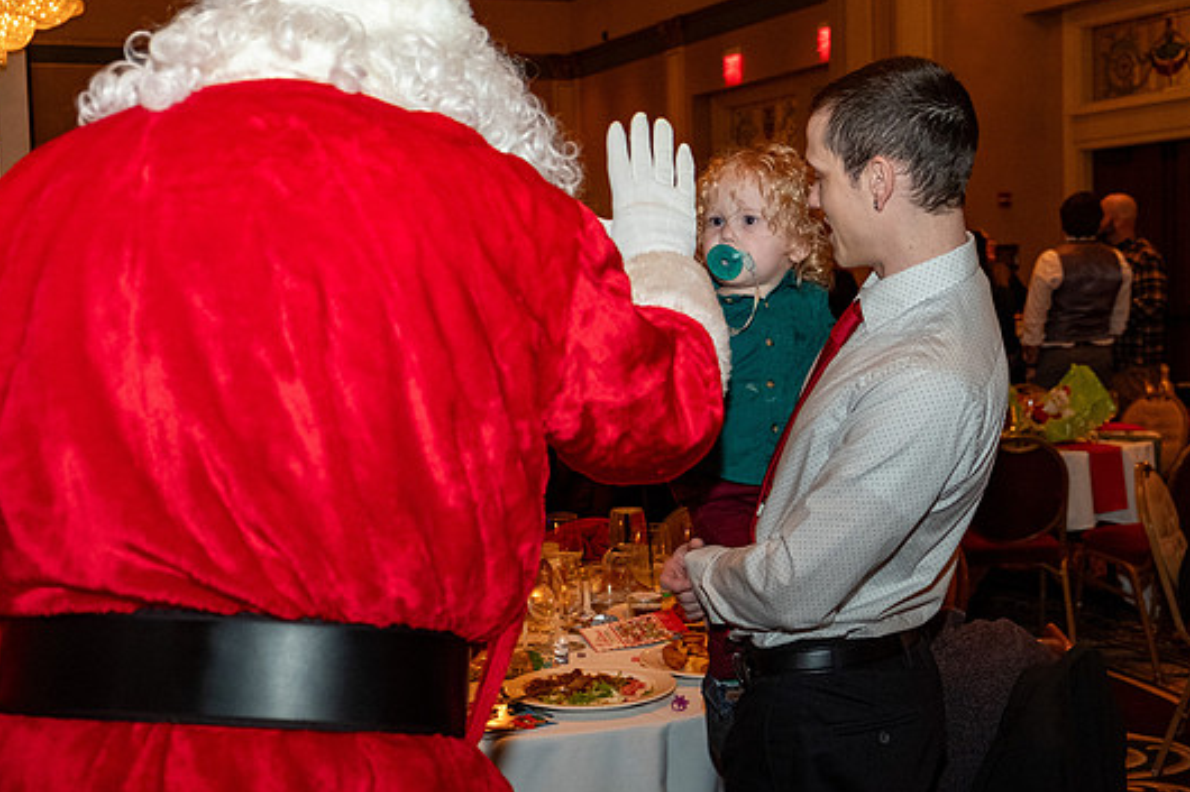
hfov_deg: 42.7
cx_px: 635
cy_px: 403
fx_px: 1520
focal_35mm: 46
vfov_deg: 29.2
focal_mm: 27.7
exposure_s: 1/125
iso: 2500
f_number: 3.2
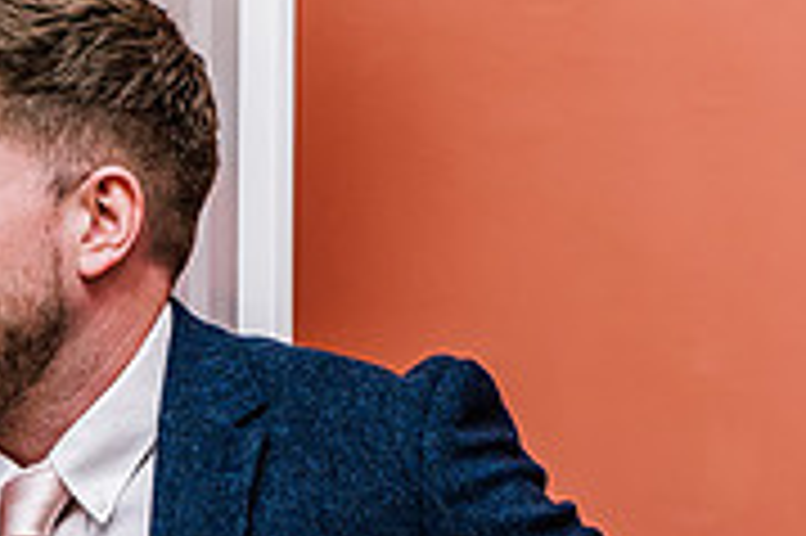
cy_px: 439
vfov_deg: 7.9
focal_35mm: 173
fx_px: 3870
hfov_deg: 11.7
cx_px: -113
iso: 800
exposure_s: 1/160
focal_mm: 50
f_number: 4
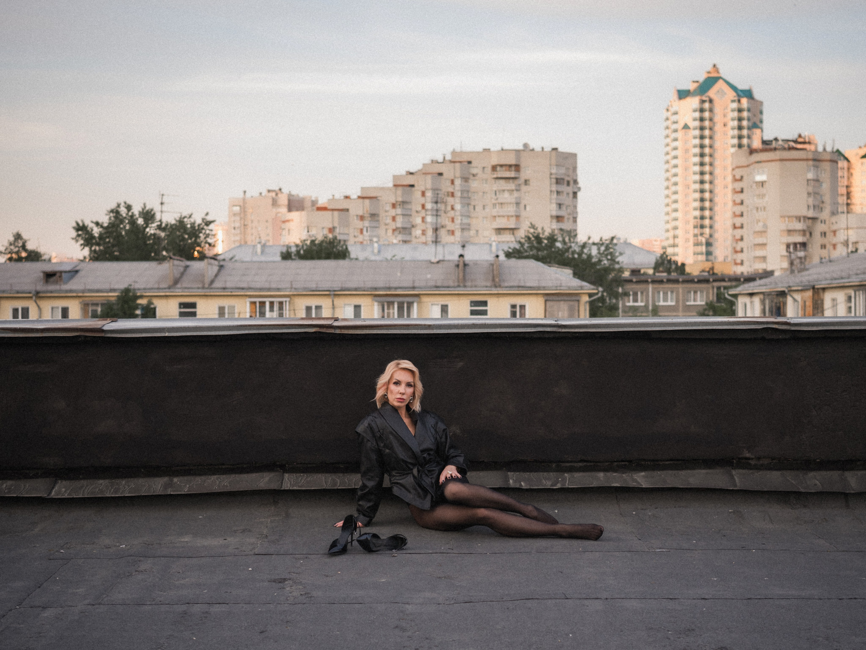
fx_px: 1392
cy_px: 318
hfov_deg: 34.5
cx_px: 454
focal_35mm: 56
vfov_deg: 26.3
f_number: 2.8
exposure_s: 1/200
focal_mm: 44
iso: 250
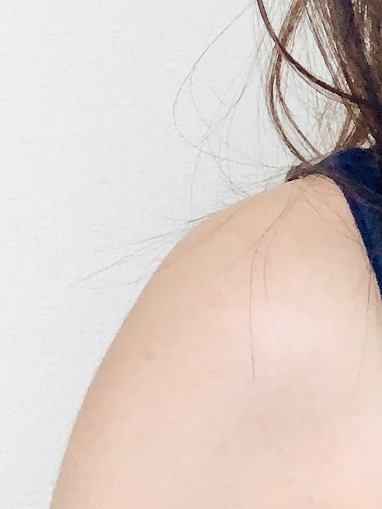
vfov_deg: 15.7
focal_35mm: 124
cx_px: 668
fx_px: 1824
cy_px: 71
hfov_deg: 11.2
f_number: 2.2
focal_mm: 2.87
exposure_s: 1/60
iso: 160
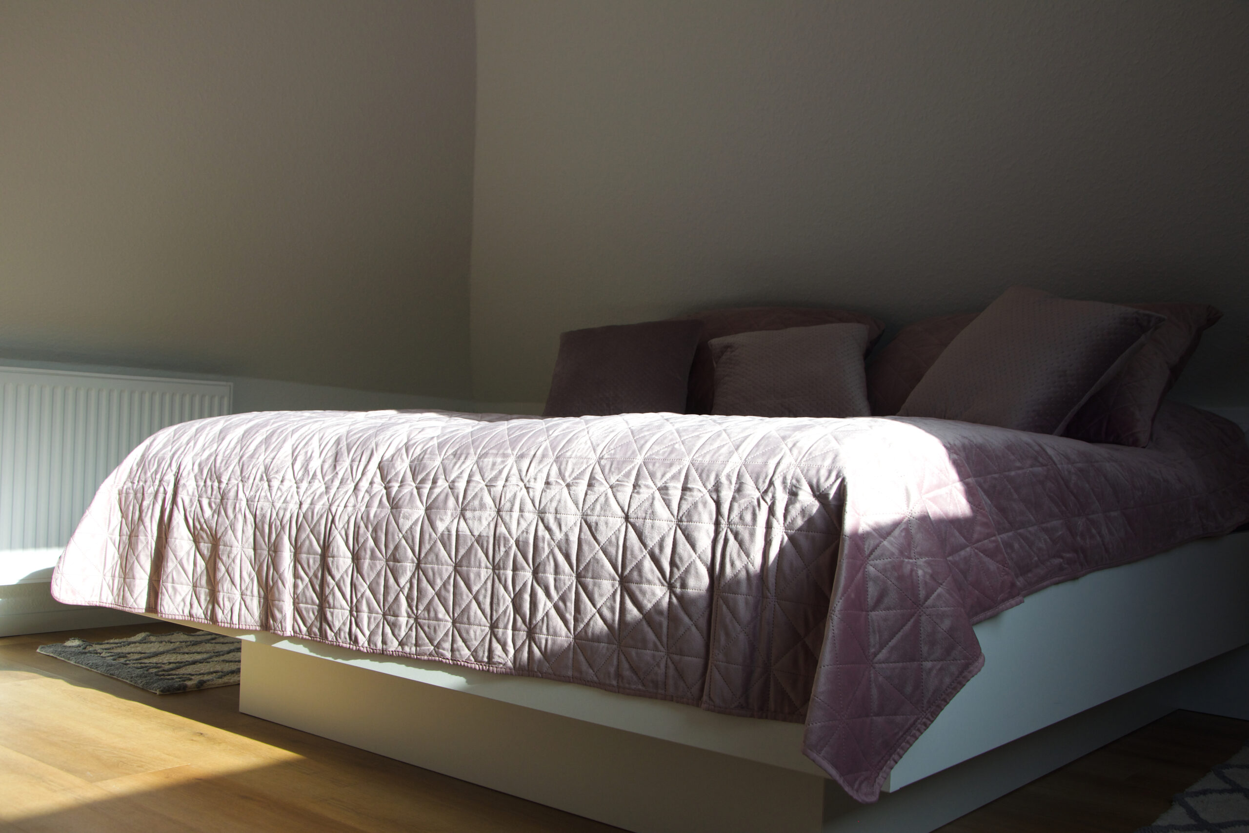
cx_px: 624
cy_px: 416
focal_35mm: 36
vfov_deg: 36.9
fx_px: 1249
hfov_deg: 53.1
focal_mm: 24
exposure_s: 1/250
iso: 320
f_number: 8
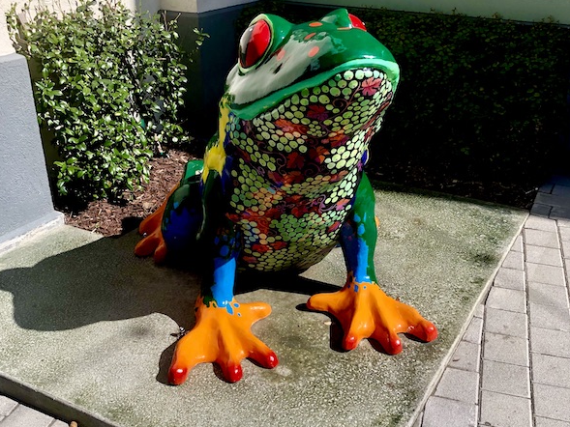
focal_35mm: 38
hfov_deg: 49.0
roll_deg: -0.1
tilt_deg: -25.9
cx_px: 285
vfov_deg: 37.7
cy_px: 228
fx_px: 626
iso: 20
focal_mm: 4
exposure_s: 1/1453
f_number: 1.8
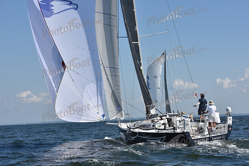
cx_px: 124
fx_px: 692
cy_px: 83
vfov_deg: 13.7
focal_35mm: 100
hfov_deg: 20.4
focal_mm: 100
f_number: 10
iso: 320
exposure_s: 1/1250
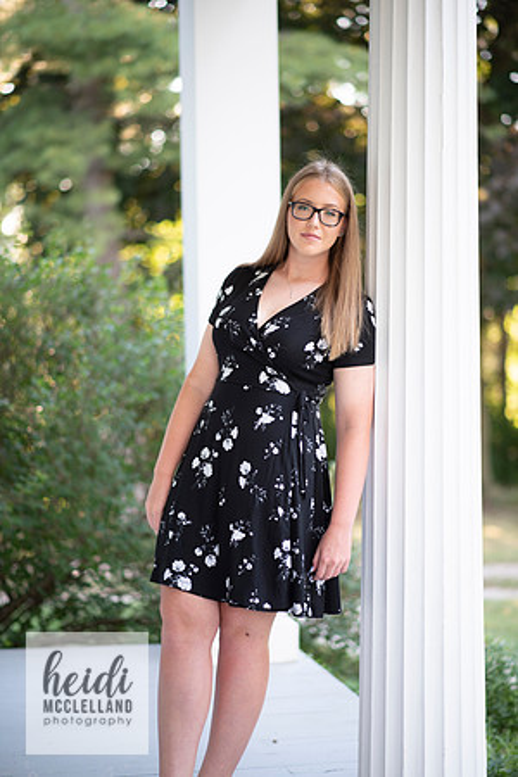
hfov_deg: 16.1
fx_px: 1834
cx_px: 259
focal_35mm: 85
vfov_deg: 23.9
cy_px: 388
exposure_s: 1/250
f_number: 1.8
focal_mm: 85
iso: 125
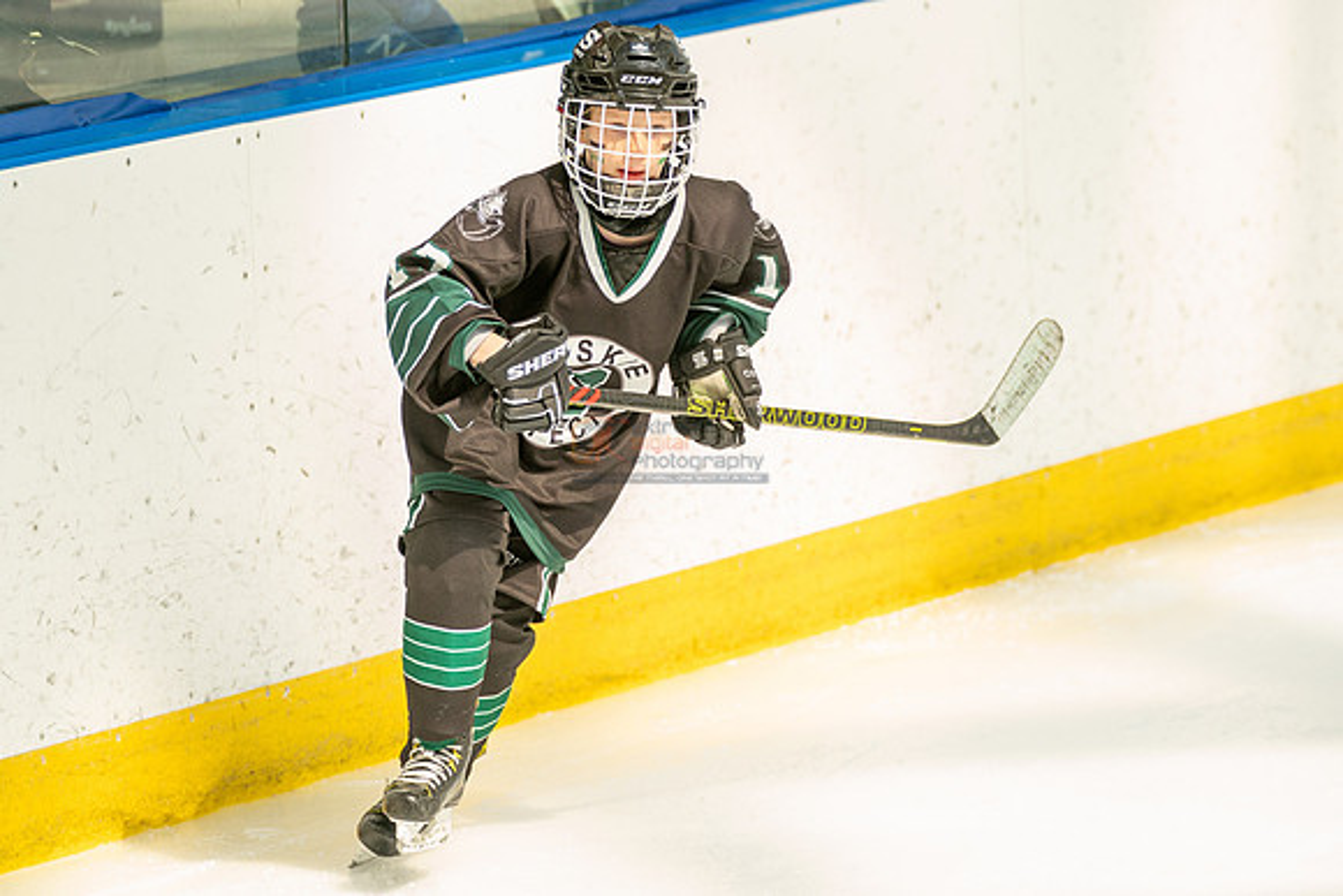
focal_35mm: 271
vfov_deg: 5.1
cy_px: 457
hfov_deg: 7.6
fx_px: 10108
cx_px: 538
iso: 1600
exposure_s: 1/2500
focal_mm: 186
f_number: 3.5
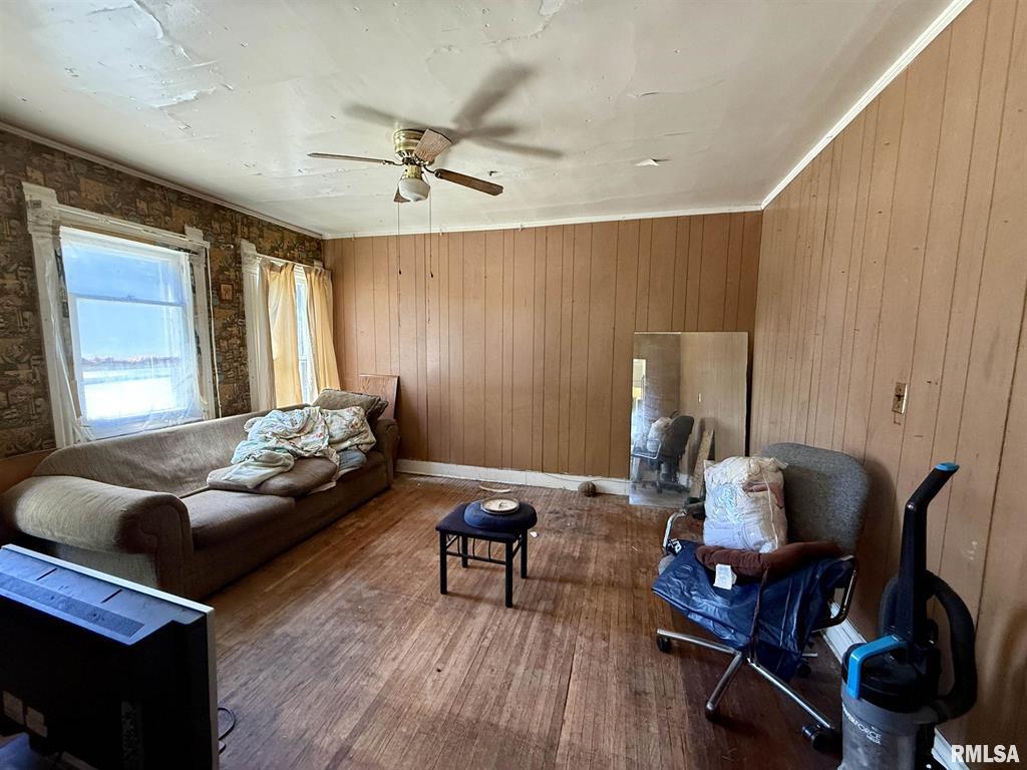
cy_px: 385
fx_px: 415
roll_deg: +0.2
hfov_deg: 102.1
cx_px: 514
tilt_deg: -5.6
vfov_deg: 85.7
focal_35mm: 14
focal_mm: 2.22
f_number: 2.2
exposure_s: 1/60
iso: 400
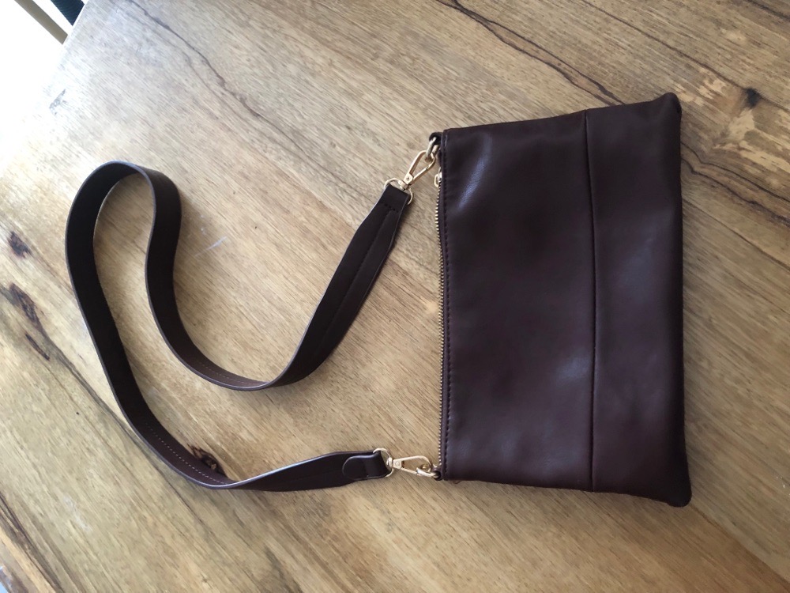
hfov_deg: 63.4
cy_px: 296
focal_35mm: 28
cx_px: 395
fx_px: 639
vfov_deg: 49.7
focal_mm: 3.99
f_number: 1.8
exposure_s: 1/15
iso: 80
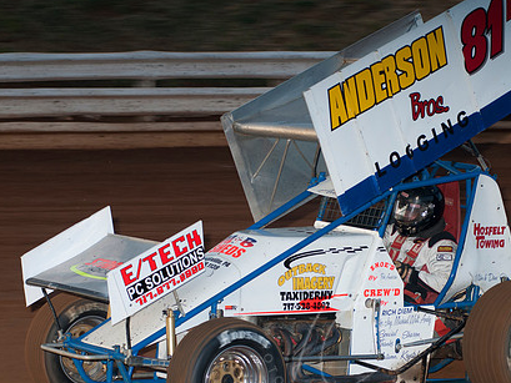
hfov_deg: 11.2
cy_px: 223
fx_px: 2599
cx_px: 336
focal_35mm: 176
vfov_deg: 8.4
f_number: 4.5
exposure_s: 1/400
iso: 200
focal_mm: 86
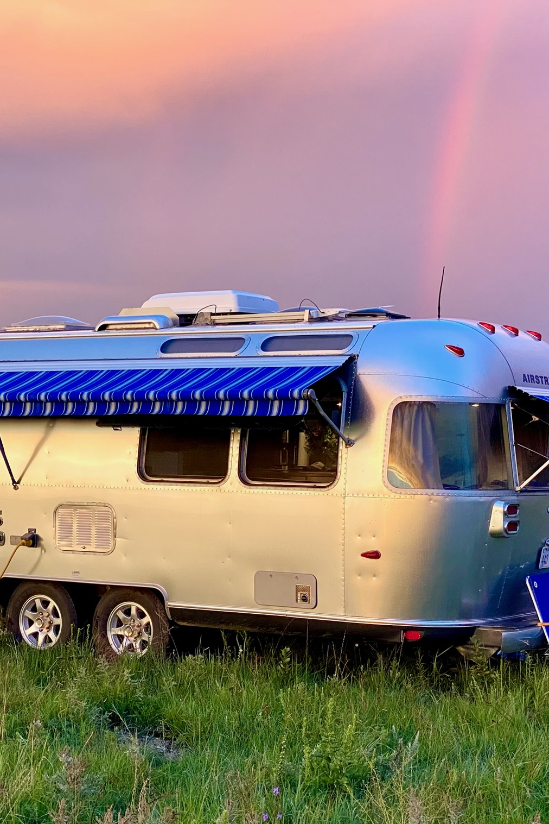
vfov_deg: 27.7
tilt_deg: -1.1
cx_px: 212
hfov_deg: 18.7
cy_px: 417
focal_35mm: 73
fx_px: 1669
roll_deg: -1.9
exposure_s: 1/121
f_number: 2
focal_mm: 6
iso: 100
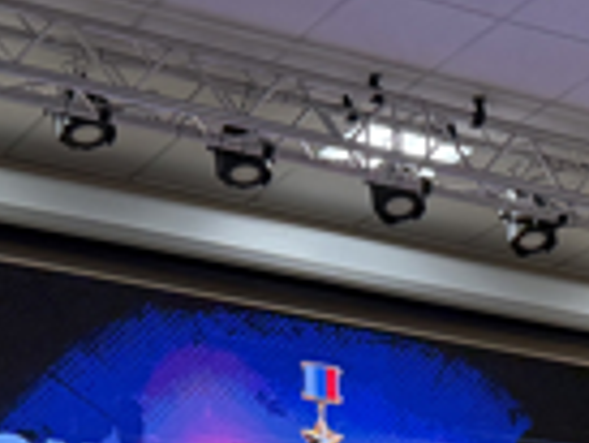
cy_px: 933
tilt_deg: -0.8
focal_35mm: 117
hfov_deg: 16.5
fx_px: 1993
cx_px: 574
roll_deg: +1.6
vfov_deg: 11.3
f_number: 1.78
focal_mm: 6.76
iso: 250
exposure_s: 1/120
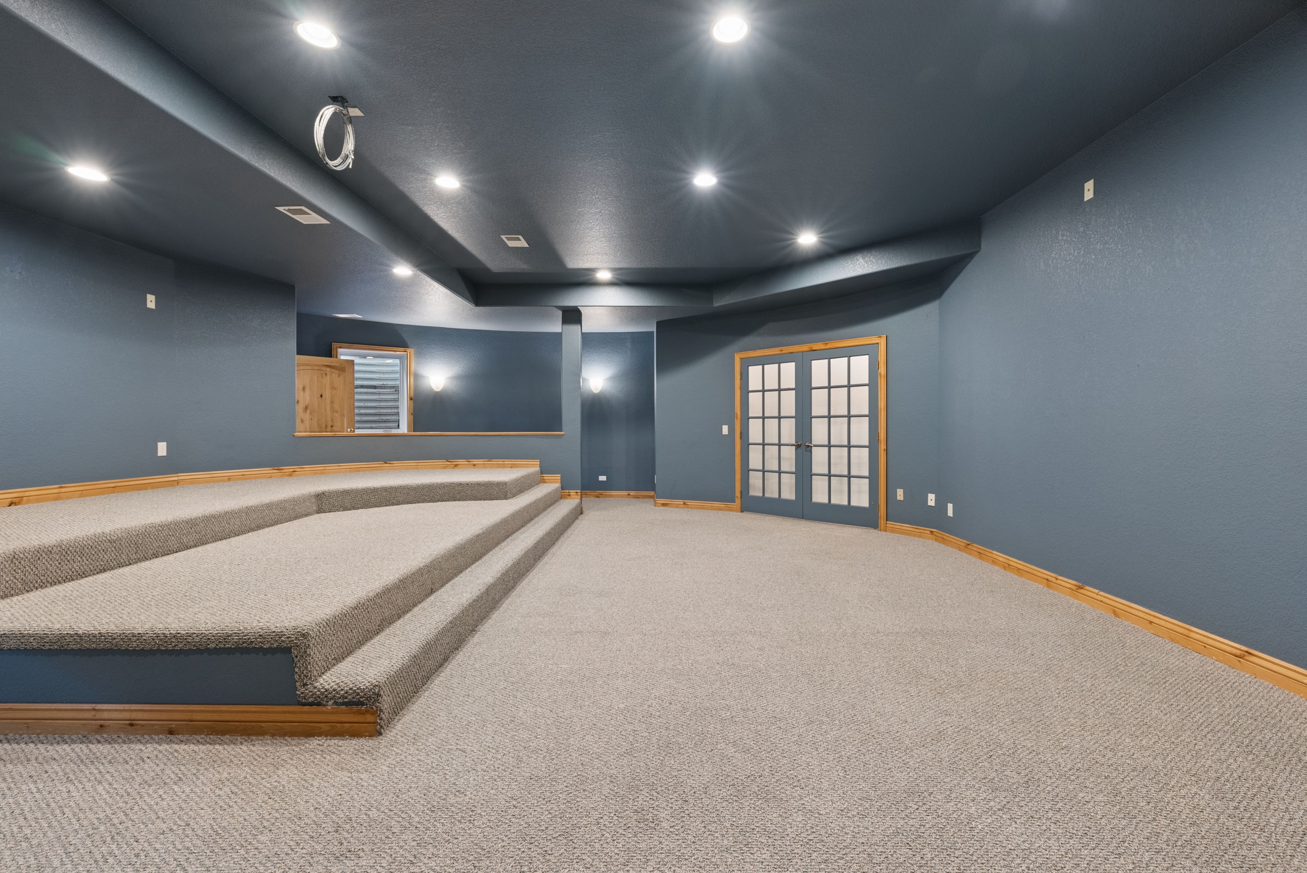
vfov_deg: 77.4
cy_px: 436
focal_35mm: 15
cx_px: 654
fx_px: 545
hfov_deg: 100.4
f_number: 9
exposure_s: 1/3.33
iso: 500
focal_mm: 15
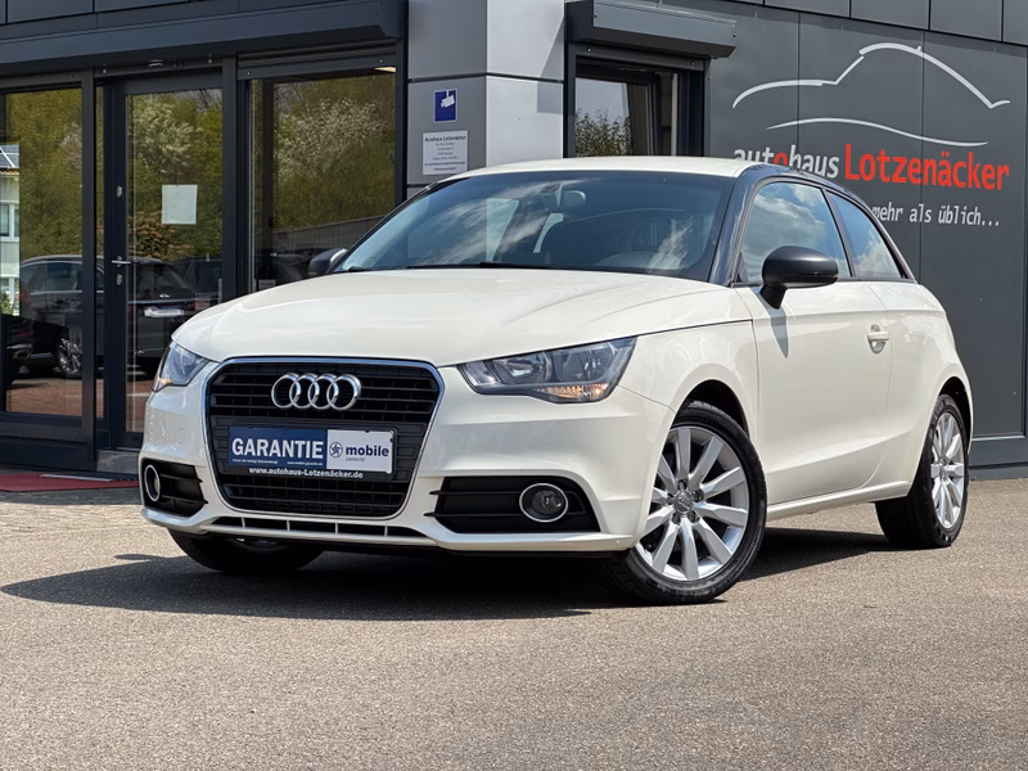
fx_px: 2287
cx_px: 514
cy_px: 386
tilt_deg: -2.5
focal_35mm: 77
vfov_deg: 19.1
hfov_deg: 25.3
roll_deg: -0.1
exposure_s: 1/803
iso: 32
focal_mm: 9
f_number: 2.8
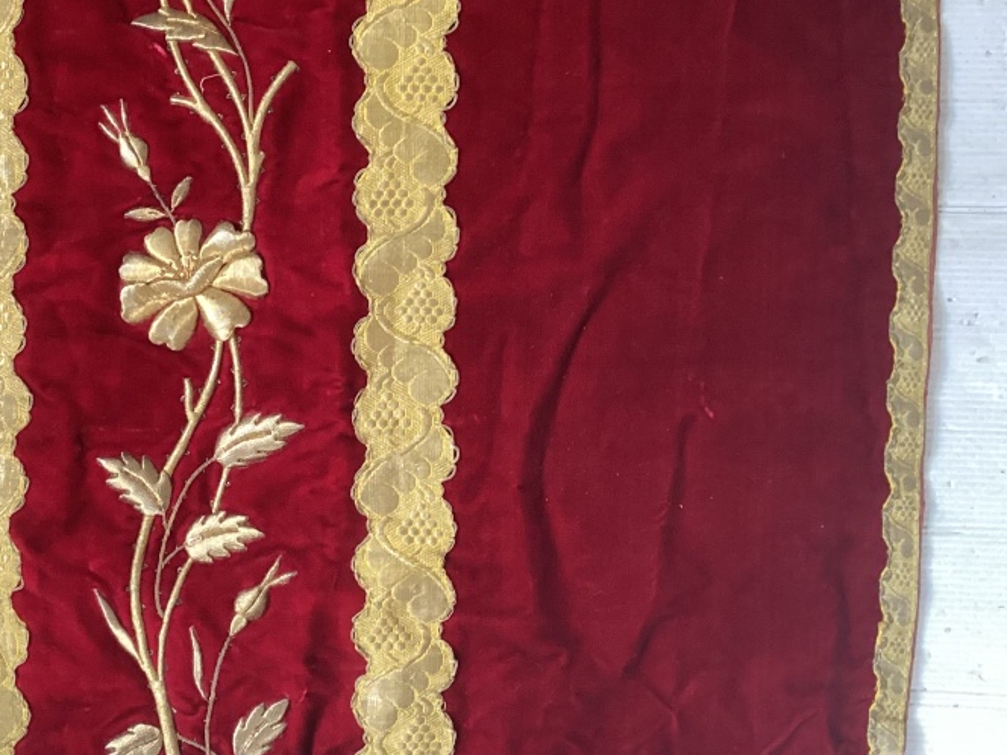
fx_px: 1629
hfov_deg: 33.9
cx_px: 291
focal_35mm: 56
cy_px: 303
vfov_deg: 26.1
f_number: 2.4
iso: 400
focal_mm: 3.3
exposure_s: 1/30
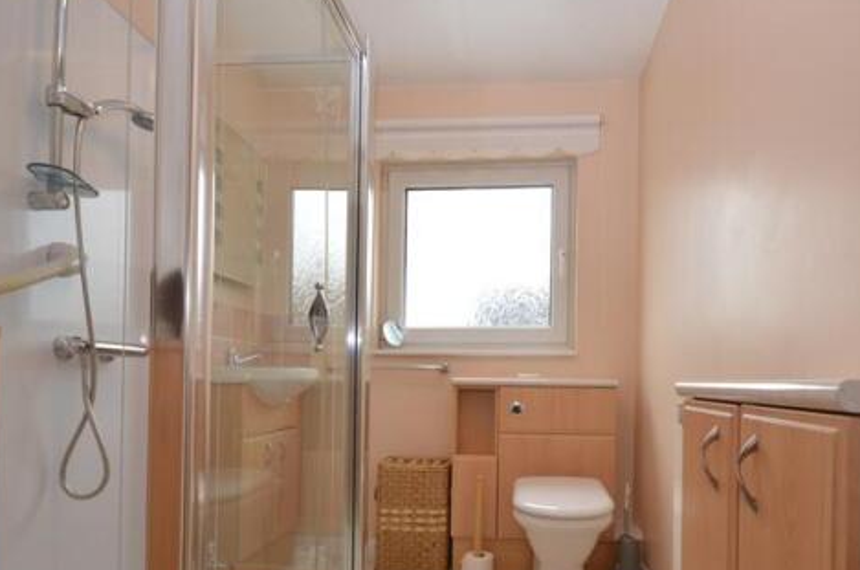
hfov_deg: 80.8
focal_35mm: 21
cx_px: 491
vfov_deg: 58.2
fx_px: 501
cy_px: 373
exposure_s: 1/15
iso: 200
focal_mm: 10
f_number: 6.3
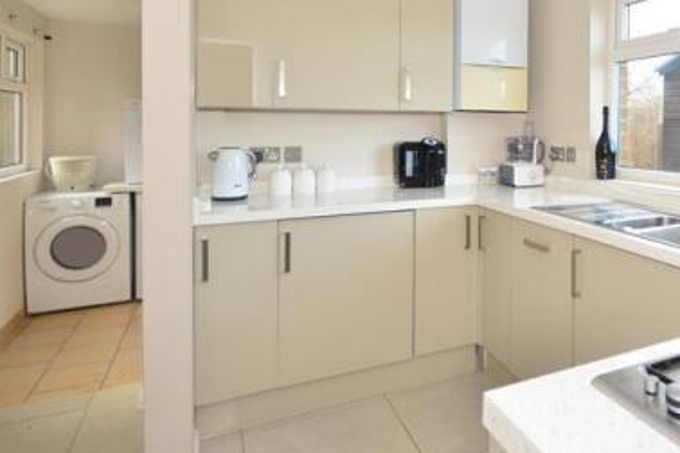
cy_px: 120
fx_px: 491
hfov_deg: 65.3
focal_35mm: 26
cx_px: 507
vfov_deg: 47.9
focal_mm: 10
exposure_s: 1/15
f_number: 5
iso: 200
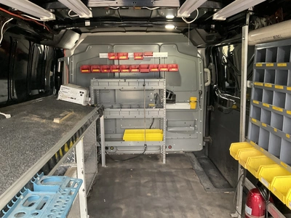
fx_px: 244
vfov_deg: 48.2
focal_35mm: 29
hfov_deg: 61.7
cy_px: 109
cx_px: 146
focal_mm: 3
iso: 160
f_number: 1.8
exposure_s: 1/60
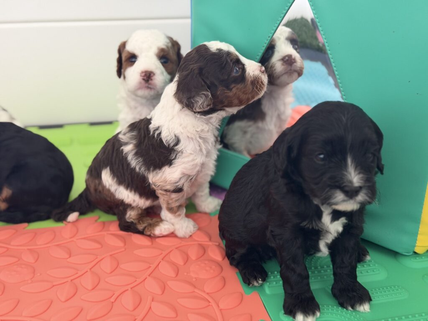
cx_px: 214
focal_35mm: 48
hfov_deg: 39.7
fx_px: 593
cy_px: 160
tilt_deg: -24.3
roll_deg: -0.5
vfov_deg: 30.3
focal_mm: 6.76
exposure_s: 1/40
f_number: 1.78
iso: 320
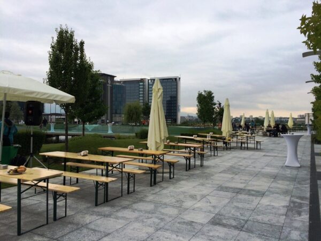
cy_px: 120
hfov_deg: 61.7
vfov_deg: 48.2
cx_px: 160
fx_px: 269
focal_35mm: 29
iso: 32
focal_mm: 4.15
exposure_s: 1/933
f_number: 2.2
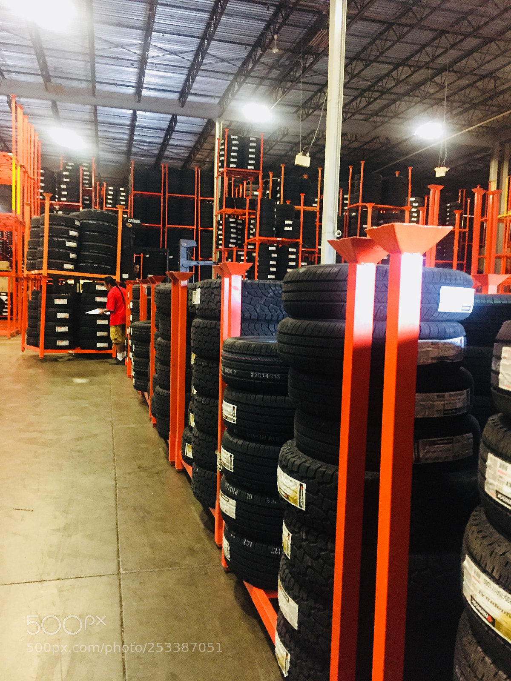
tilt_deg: -3.5
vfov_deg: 61.7
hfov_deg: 48.2
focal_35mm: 29
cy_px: 340
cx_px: 256
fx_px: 571
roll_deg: -2.4
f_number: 2.2
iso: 250
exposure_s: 1/15
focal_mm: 4.15
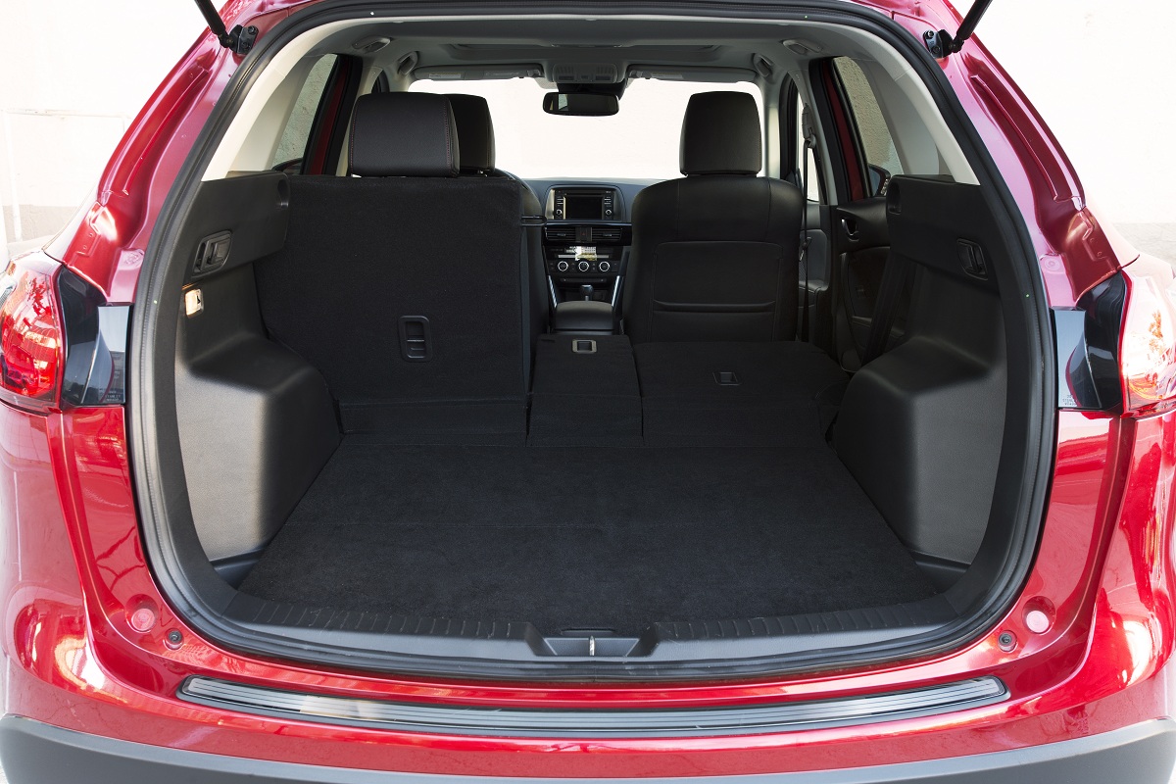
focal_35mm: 32
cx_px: 588
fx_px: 1045
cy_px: 392
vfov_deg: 41.1
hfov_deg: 58.7
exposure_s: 1/8
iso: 200
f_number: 11
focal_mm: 32
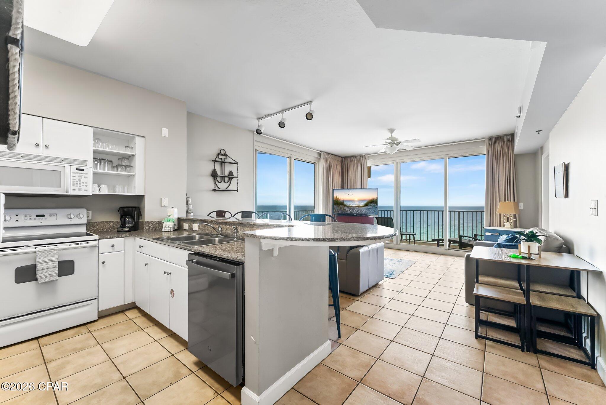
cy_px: 202
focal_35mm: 14
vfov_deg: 81.3
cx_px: 303
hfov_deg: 104.2
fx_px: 236
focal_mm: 14
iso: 12800
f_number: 9
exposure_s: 1/60
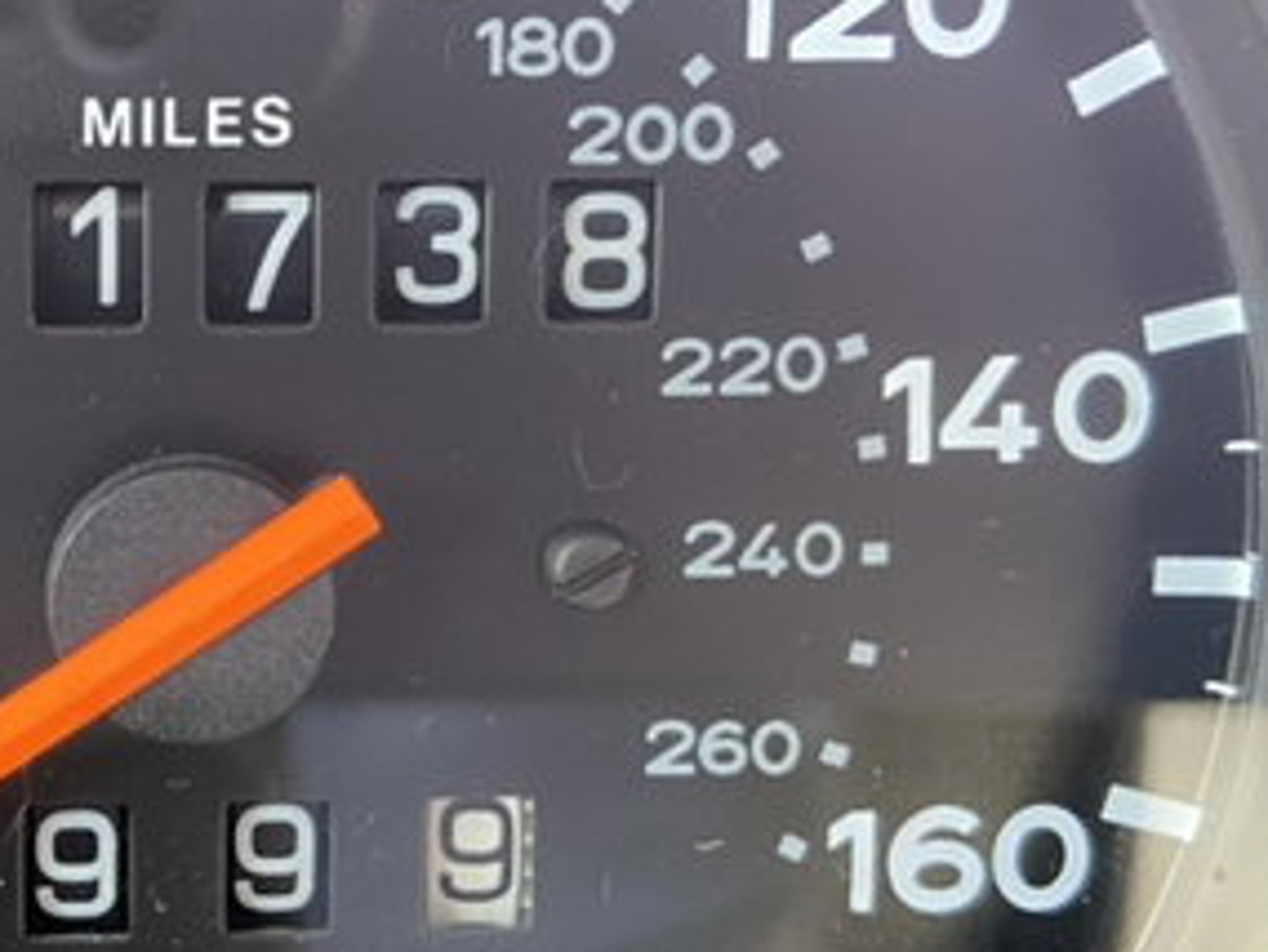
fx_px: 2565
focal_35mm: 70
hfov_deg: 27.0
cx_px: 196
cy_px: 445
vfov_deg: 21.0
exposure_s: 1/60
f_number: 1.8
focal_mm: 4.25
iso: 320
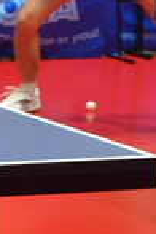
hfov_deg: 3.8
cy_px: 19
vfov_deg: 5.9
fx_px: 2268
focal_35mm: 349
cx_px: -303
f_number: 5.3
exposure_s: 1/60
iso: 1600
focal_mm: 40
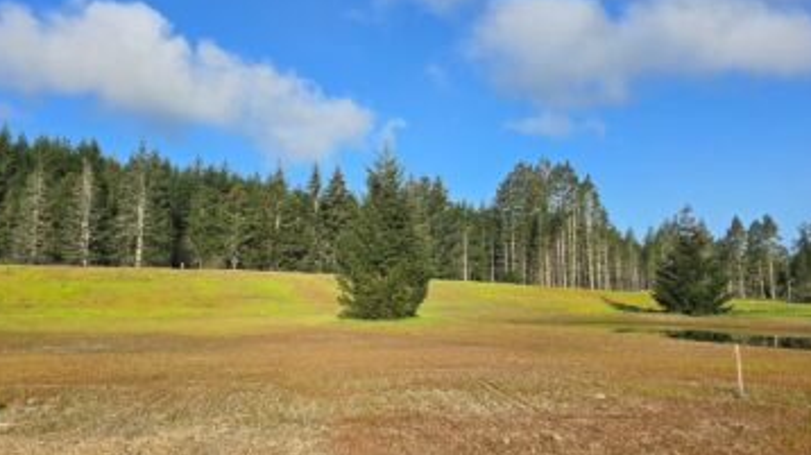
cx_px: 369
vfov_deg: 41.4
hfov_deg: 67.8
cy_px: 222
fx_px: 602
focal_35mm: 28
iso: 12
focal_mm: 6.3
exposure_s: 1/765
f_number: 1.7
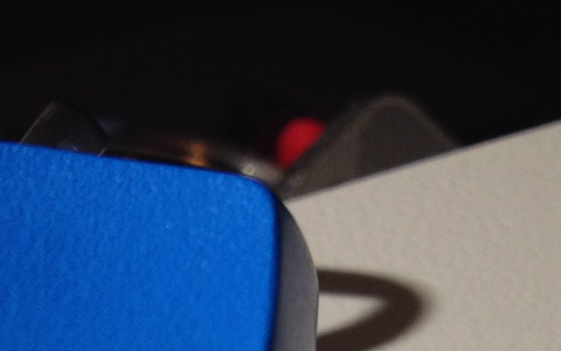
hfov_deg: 14.4
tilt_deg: -38.0
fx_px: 2141
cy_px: 788
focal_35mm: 140
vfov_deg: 8.7
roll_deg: +2.7
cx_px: -128
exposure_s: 1/20
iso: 50
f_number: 2.4
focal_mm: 4.28
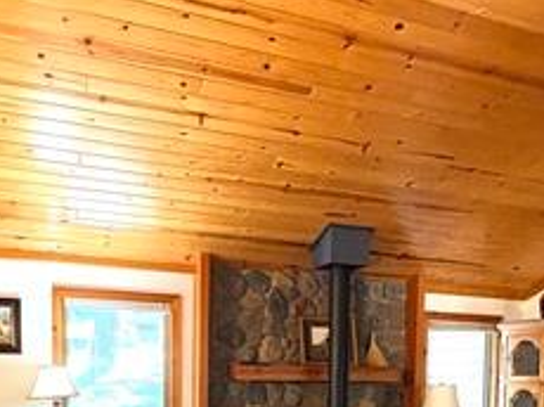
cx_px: 284
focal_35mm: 39
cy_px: 414
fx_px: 612
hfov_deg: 47.9
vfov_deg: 33.4
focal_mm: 2.22
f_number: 2.2
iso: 640
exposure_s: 1/60
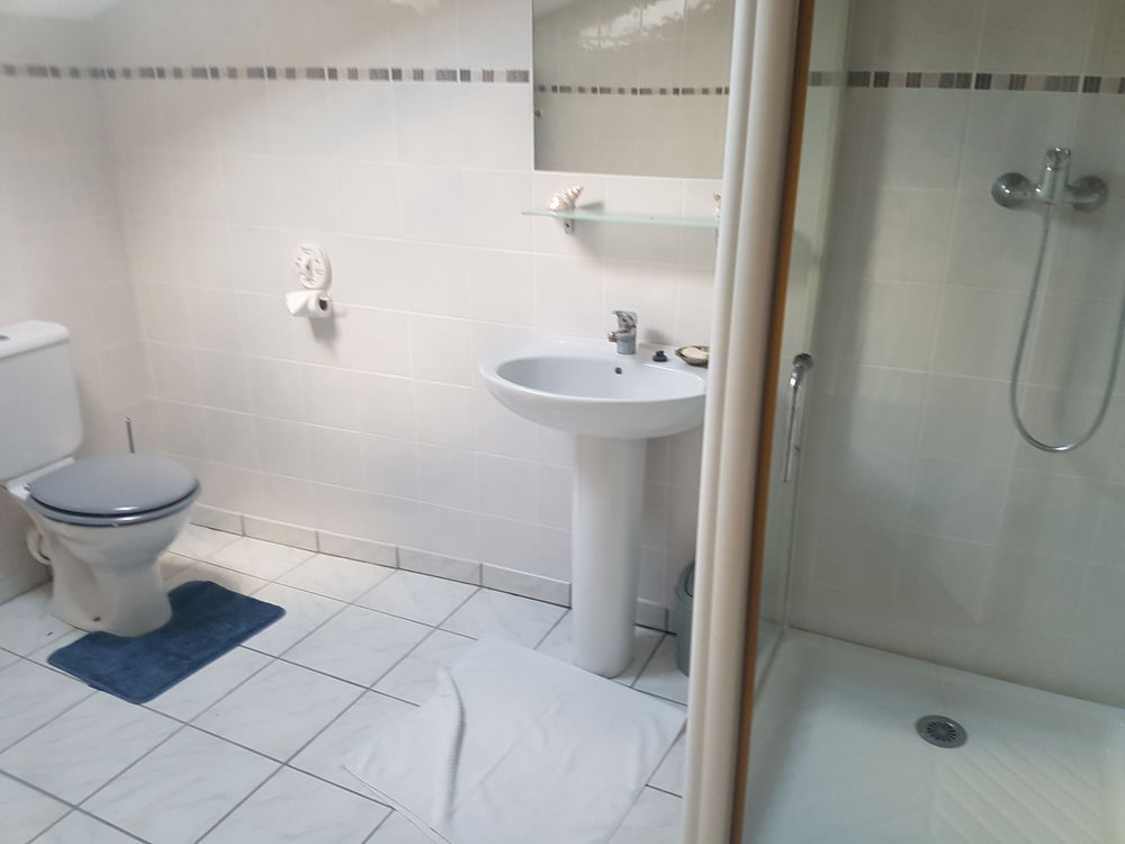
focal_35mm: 26
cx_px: 562
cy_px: 422
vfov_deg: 53.1
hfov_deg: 67.3
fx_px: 845
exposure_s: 1/33
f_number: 1.7
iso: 160
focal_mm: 4.2
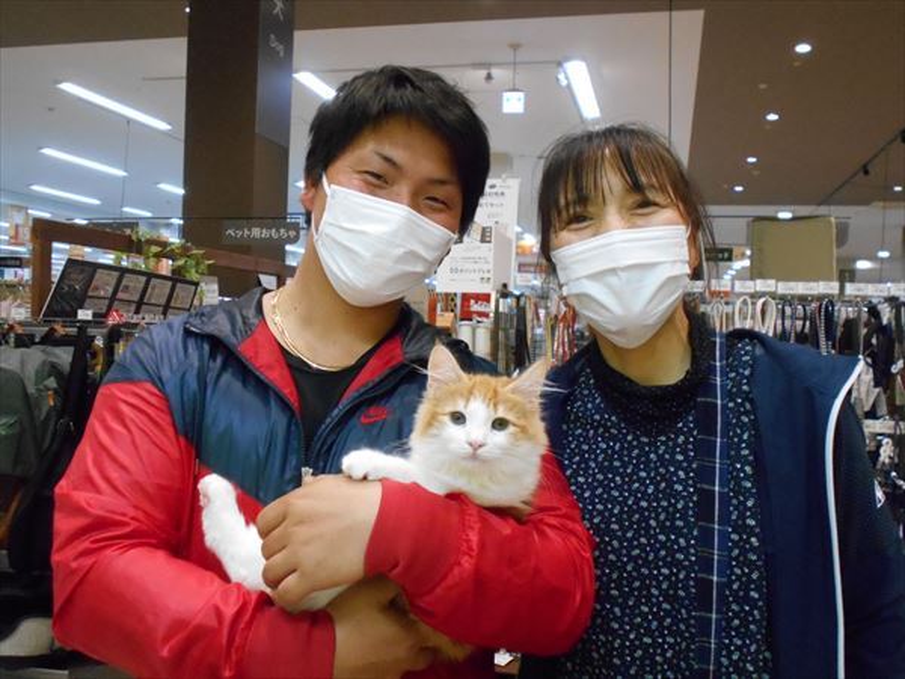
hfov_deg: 54.0
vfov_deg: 41.8
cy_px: 340
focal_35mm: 34
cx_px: 452
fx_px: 889
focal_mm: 5.8
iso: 800
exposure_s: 1/125
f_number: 3.6
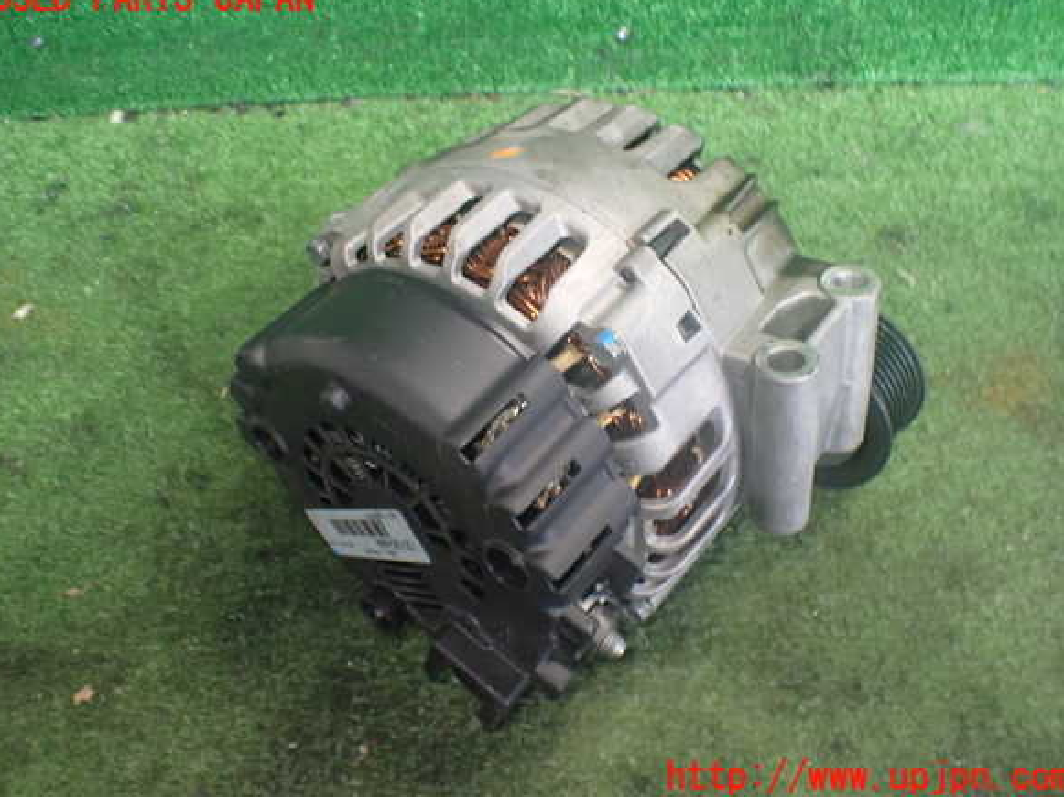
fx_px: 952
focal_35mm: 31
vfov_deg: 45.4
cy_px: 388
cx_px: 531
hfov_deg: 58.4
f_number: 2.3
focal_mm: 5.4
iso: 800
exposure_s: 1/80
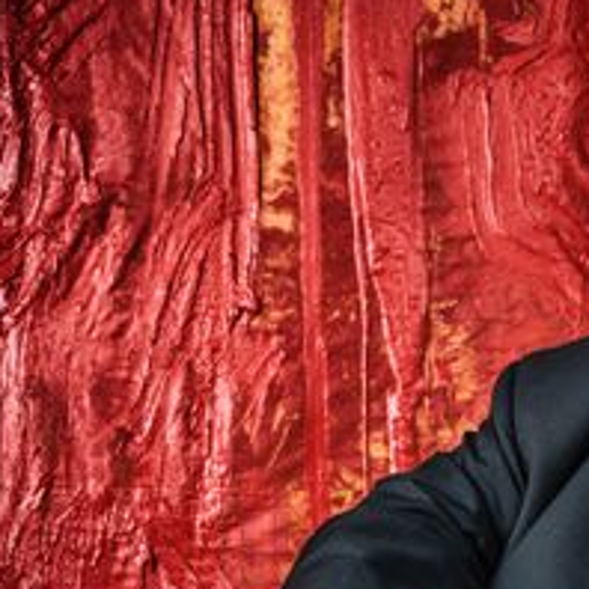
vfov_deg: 15.8
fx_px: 2118
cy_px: 427
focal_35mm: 110
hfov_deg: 15.2
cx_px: 723
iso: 200
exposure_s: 1/160
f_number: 7.1
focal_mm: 50
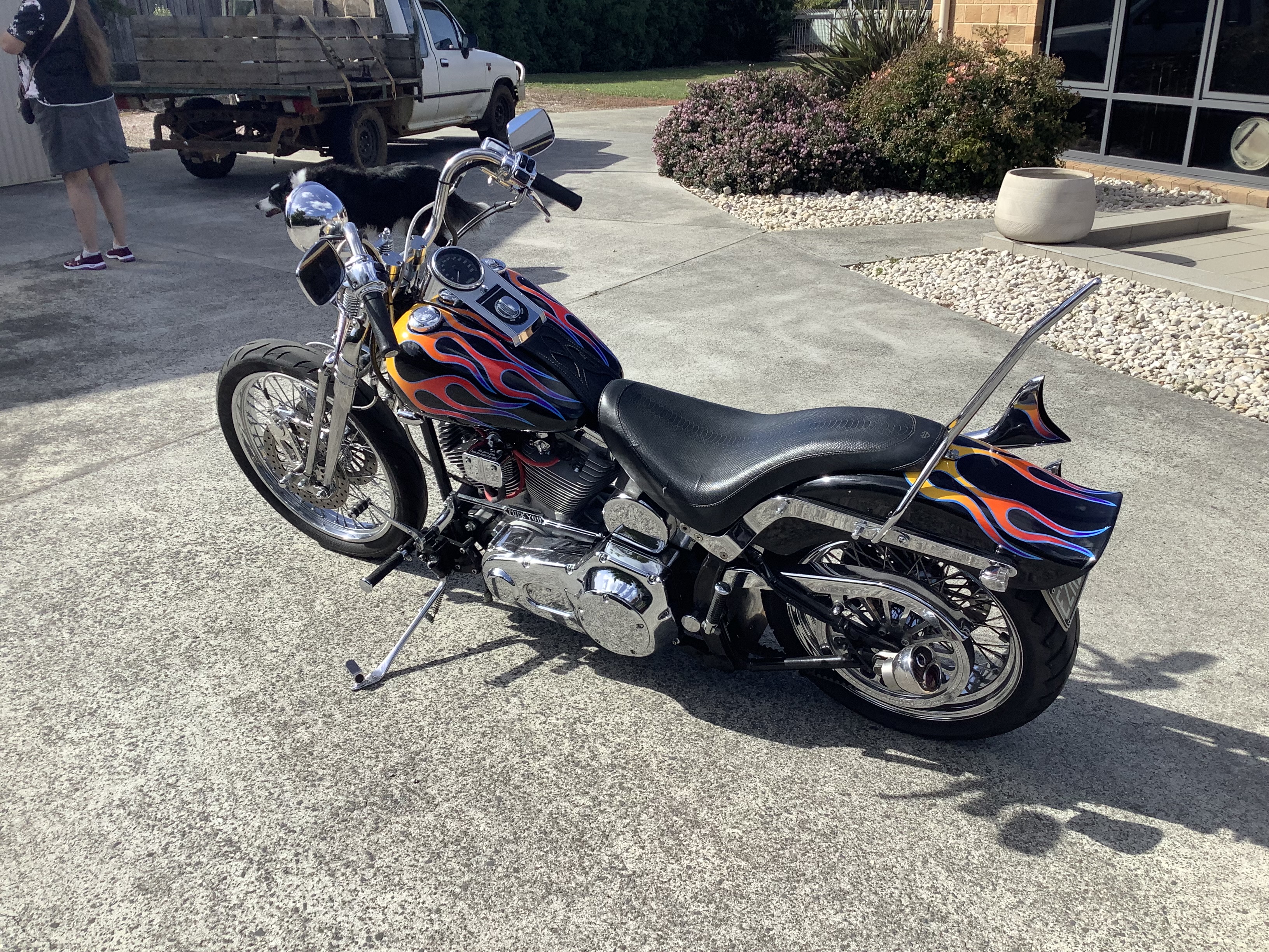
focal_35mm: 31
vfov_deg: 45.4
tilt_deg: -25.1
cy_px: 476
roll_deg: +1.7
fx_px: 1136
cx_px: 634
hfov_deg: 58.4
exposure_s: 1/1253
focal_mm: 3.3
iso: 25
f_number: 2.4
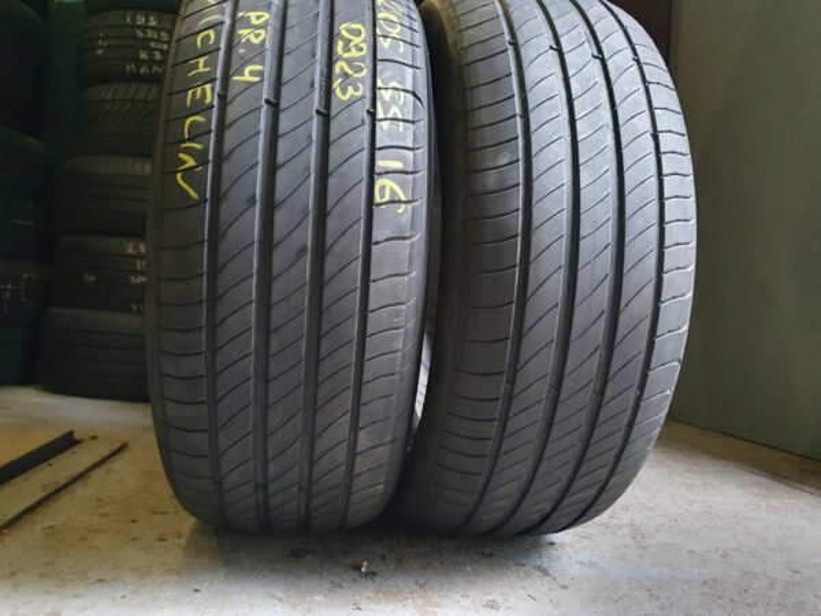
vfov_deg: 53.1
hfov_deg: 67.3
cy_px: 308
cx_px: 410
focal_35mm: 26
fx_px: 617
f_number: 1.5
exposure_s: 1/50
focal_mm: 4.32
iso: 500
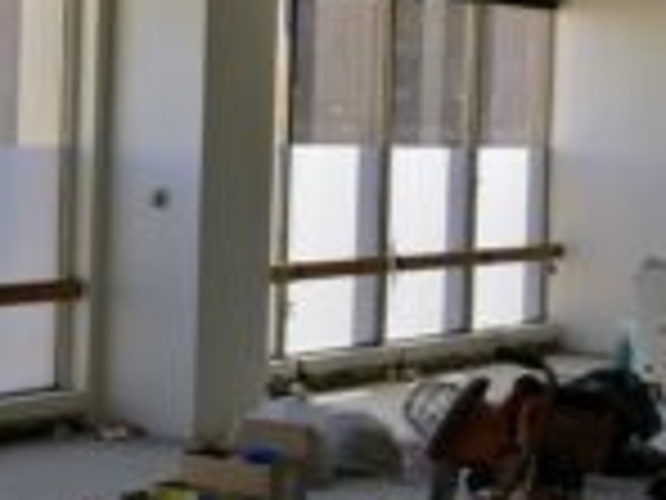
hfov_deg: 17.9
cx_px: -333
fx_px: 1885
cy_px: 173
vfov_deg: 15.1
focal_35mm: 98
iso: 160
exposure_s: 1/33
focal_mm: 4.26
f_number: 2
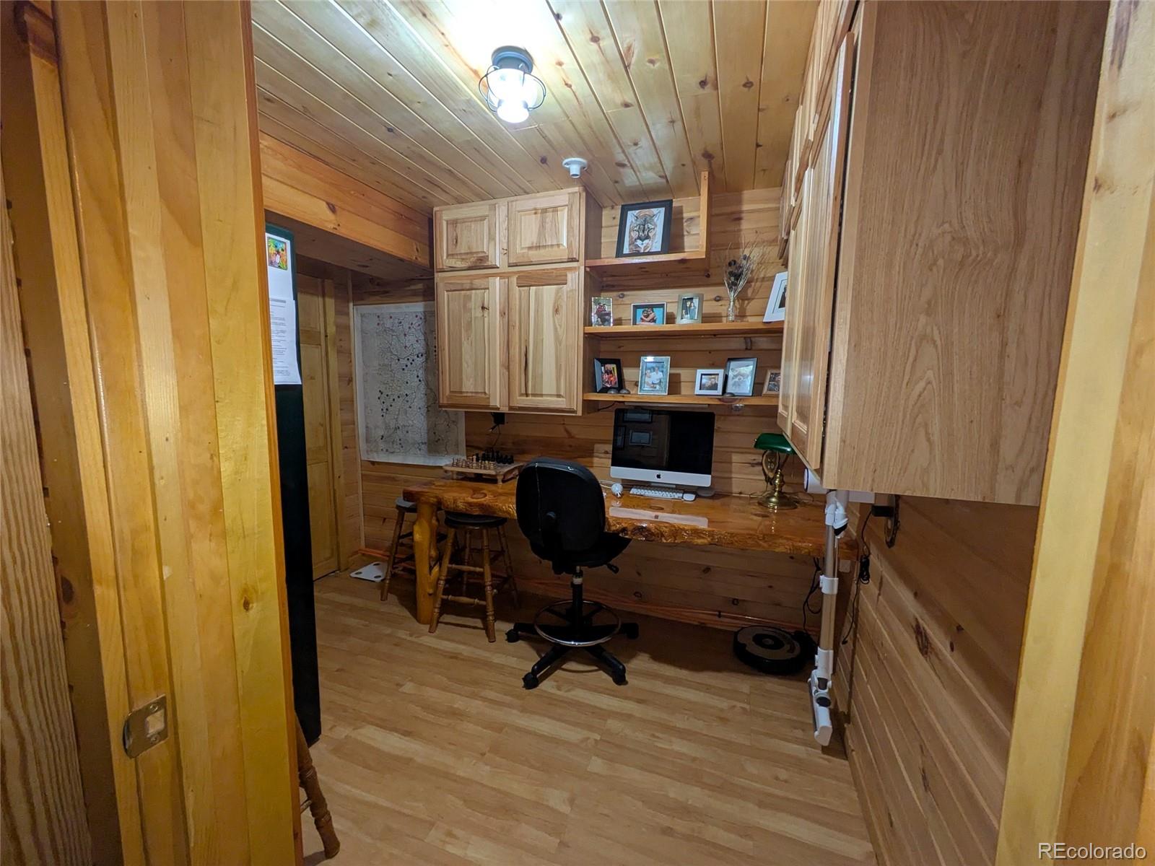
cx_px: 578
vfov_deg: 85.7
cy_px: 433
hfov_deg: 102.1
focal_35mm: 14
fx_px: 467
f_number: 2.2
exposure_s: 1/30
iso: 190
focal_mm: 1.83
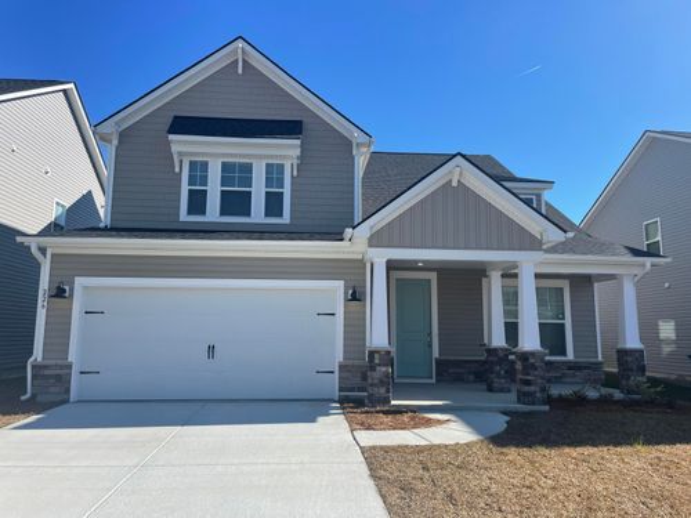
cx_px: 346
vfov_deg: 53.1
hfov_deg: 67.3
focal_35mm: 26
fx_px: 519
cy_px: 259
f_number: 1.6
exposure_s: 1/3125
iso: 32
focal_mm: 4.2
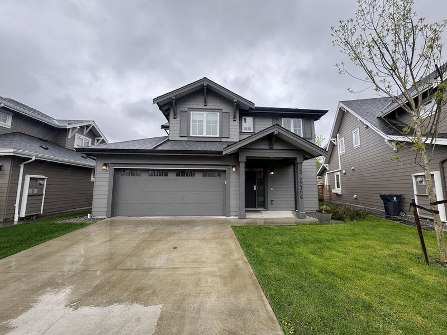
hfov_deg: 102.1
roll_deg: -0.9
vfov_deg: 85.7
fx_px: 181
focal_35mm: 14
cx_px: 224
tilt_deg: +8.1
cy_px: 168
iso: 40
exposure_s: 1/146
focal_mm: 2.22
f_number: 2.2
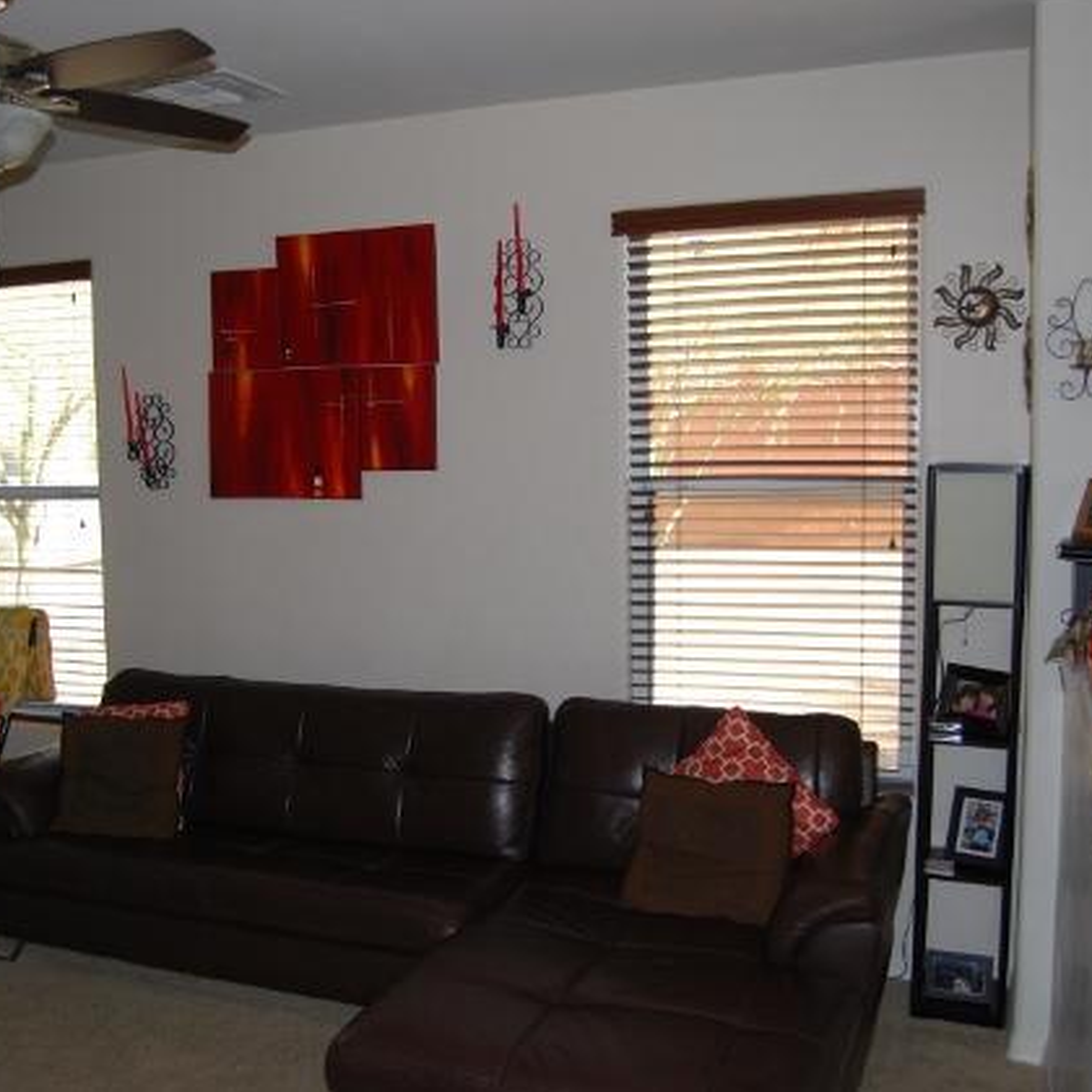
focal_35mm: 35
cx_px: 465
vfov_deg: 47.2
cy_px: 541
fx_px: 1249
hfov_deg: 47.1
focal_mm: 18
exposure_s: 1/100
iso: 200
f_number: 3.5
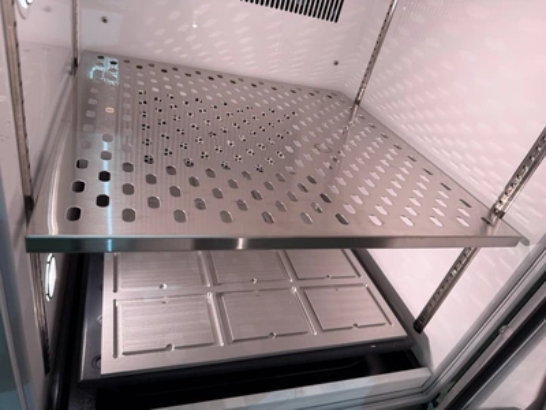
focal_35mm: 24
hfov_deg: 71.6
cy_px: 205
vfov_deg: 56.8
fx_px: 379
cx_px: 273
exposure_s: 1/120
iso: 125
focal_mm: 6.76
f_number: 1.78
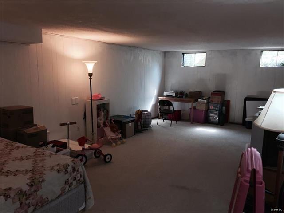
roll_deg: -1.5
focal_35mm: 29
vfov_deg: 48.2
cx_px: 142
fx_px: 238
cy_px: 106
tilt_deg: -11.2
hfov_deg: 61.7
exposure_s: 1/30
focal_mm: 4.15
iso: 100
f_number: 2.2
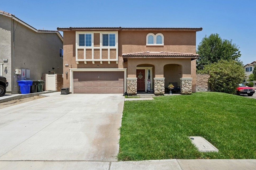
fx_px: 128
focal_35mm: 18
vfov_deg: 67.3
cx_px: 129
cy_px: 86
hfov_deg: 90.0
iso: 400
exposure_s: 1/1500
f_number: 8
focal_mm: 17
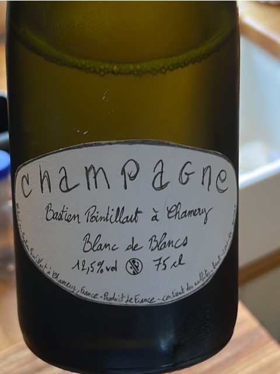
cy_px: 187
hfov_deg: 24.8
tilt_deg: -43.1
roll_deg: -0.6
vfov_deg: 32.7
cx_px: 140
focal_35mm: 59
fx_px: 636
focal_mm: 5.1
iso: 160
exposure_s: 1/43
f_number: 1.6
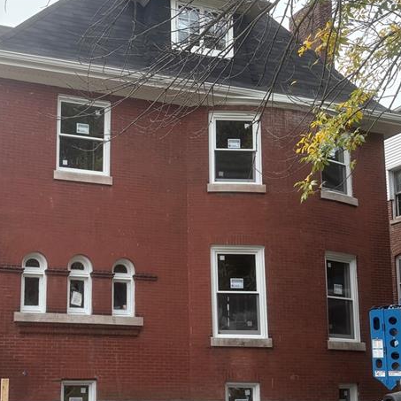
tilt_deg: +11.1
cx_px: 109
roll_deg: +0.0
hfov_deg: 32.3
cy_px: 249
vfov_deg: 32.6
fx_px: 682
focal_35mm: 52
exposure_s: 1/1848
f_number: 1.6
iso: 64
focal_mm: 5.96
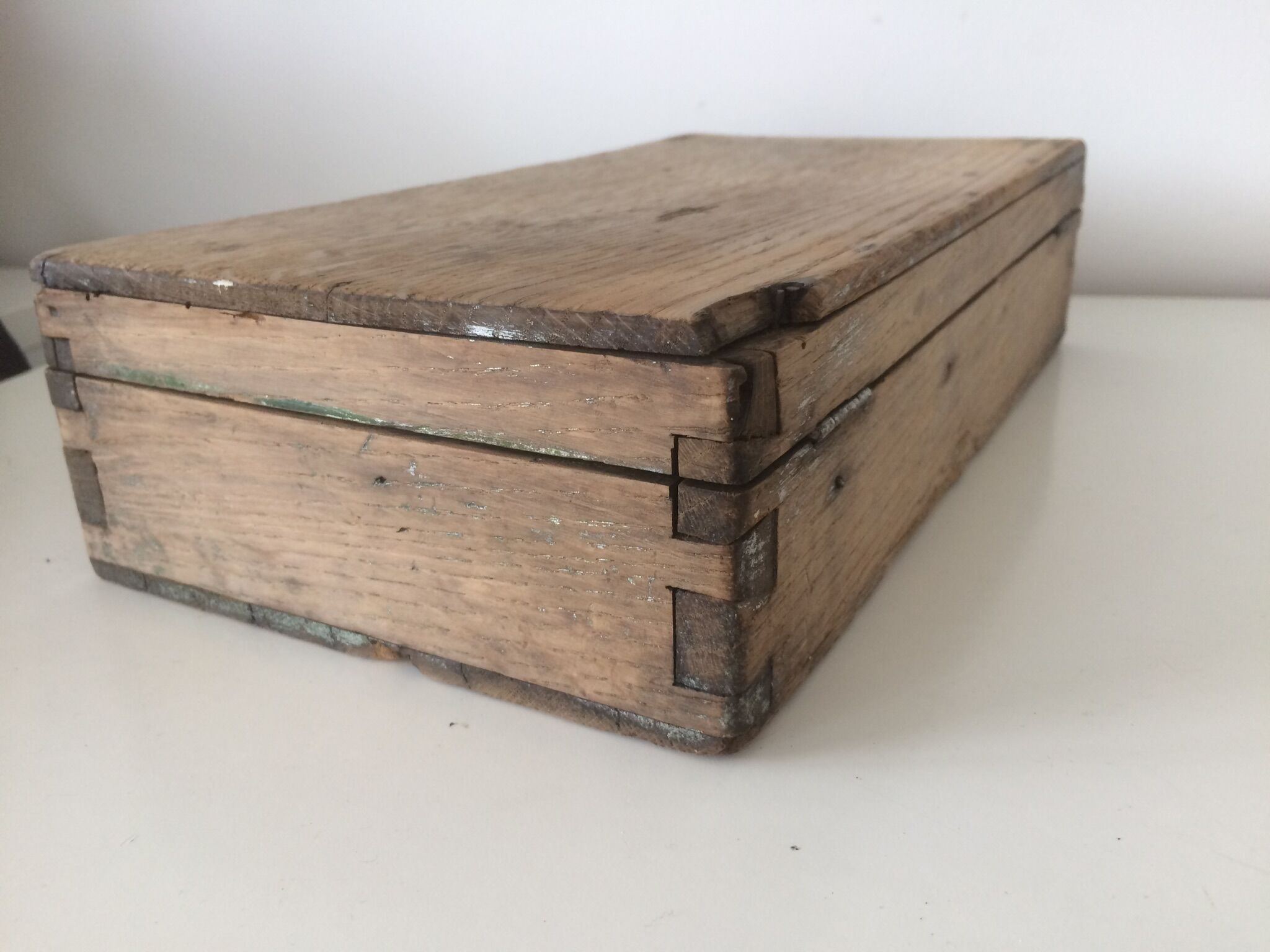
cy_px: 476
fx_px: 1064
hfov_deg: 61.7
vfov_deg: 48.2
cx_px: 635
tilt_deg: -21.0
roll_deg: +1.0
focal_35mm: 29
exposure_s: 1/33
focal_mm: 4.15
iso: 64
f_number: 2.2
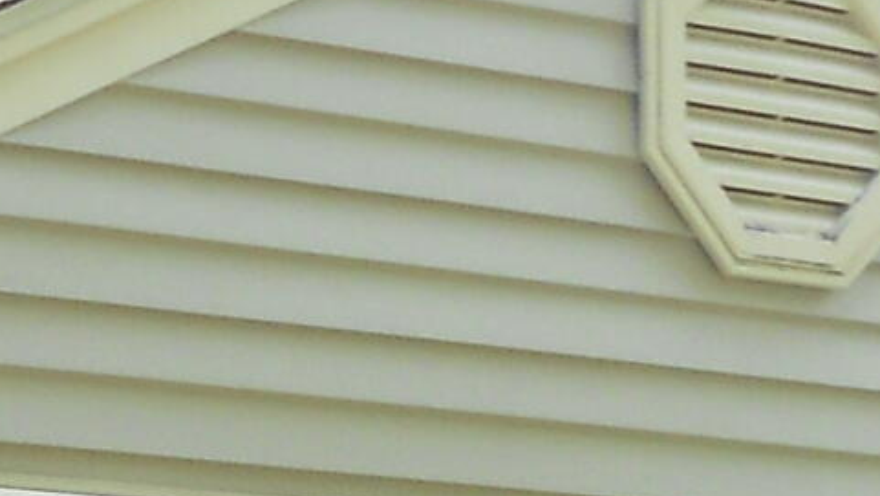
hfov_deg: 10.7
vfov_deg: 6.0
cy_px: 924
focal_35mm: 197
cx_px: -183
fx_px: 4599
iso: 80
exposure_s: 1/100
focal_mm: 5.1
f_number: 3.4
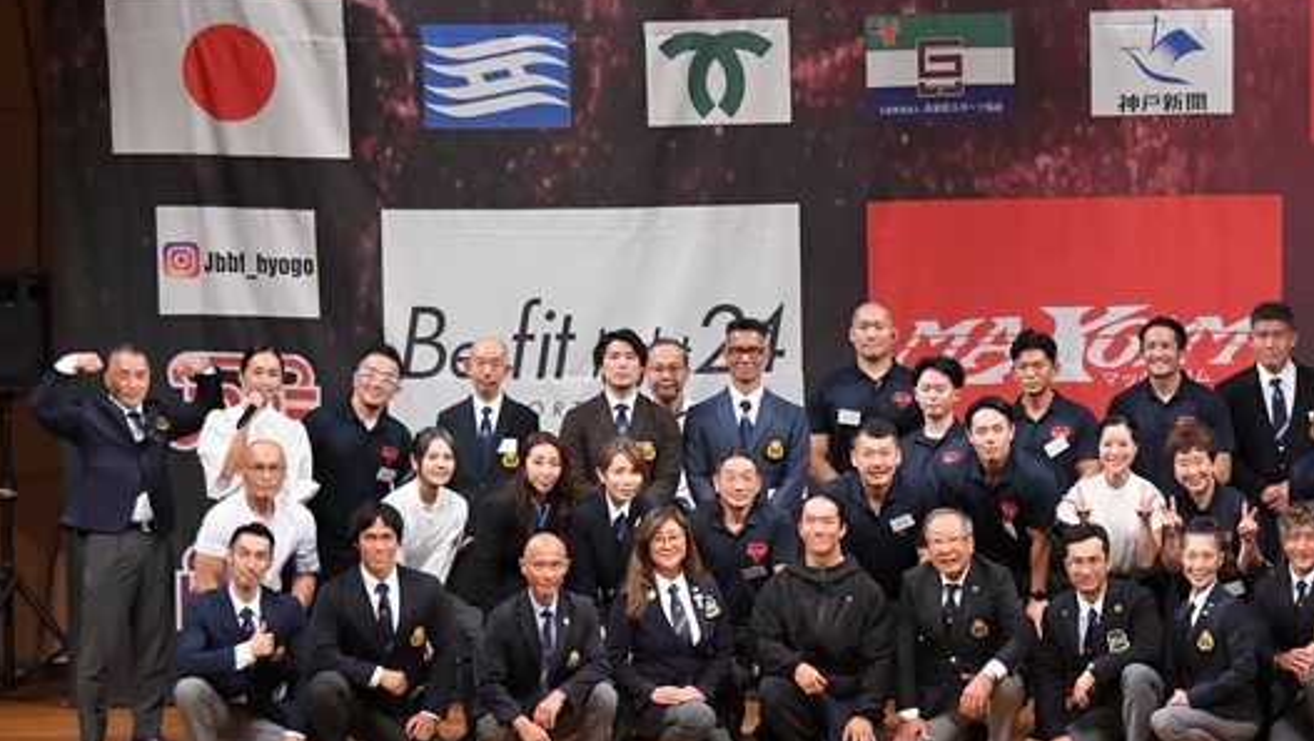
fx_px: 5473
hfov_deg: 13.7
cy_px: 531
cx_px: 864
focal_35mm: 157
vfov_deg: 7.7
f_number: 5.6
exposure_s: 1/400
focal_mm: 68
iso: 8000
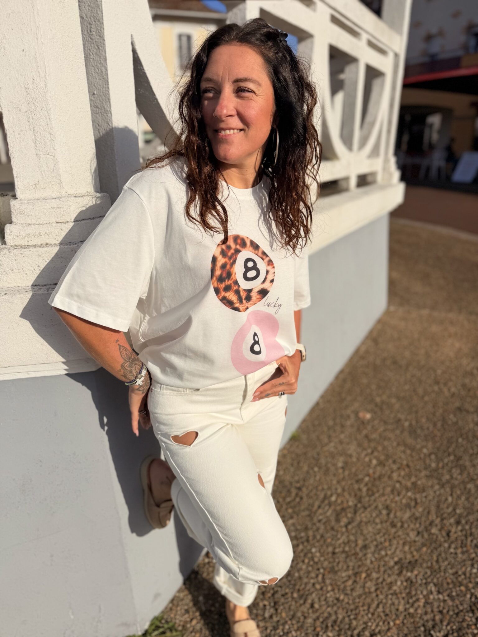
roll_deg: -0.3
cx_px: 239
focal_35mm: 24
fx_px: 442
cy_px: 318
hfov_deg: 56.8
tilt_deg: -21.8
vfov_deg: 71.6
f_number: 1.78
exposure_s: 1/17544
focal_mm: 6.76
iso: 80
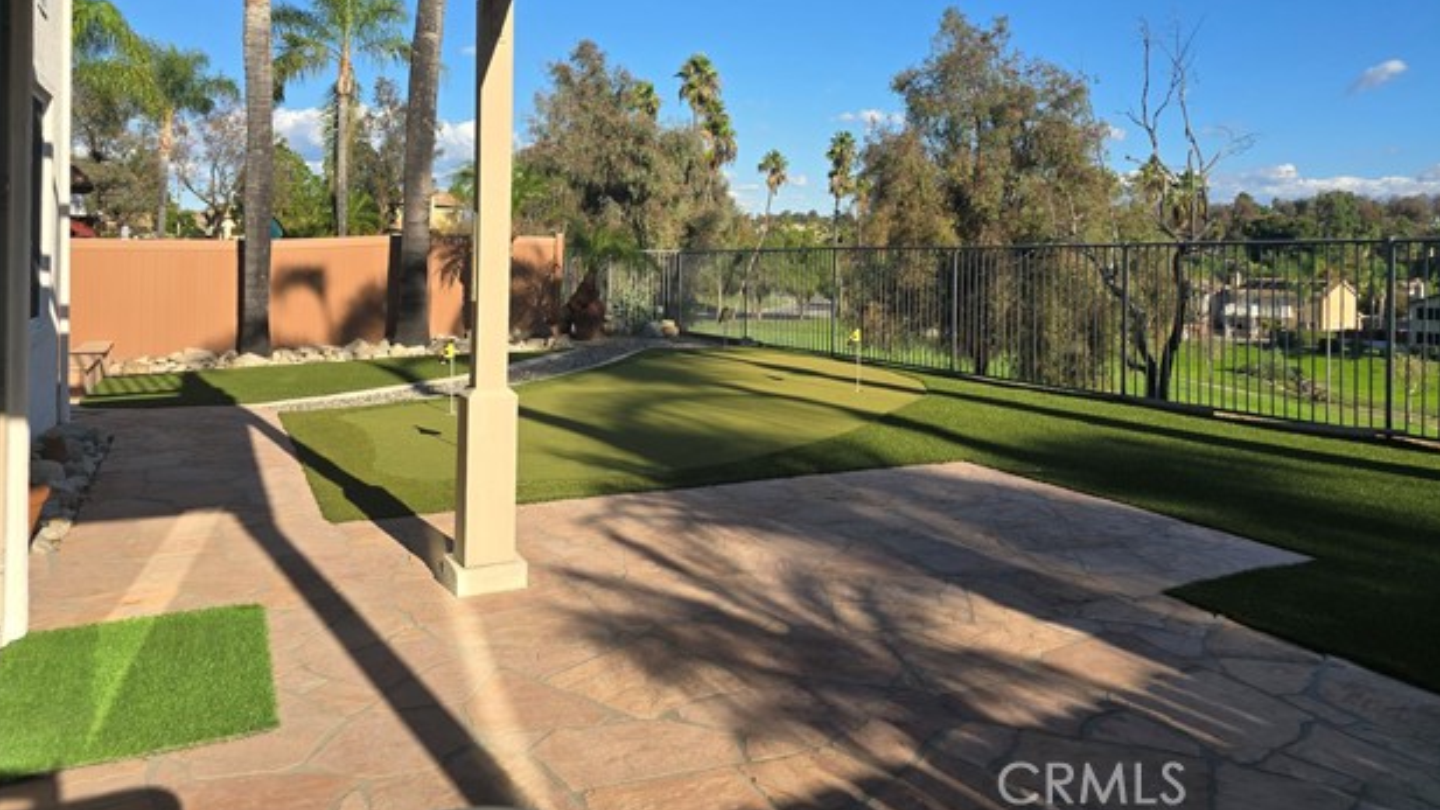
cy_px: 257
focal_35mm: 26
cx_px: 738
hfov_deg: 71.9
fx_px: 993
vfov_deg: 43.6
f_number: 1.7
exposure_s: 1/598
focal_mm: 6.3
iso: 12
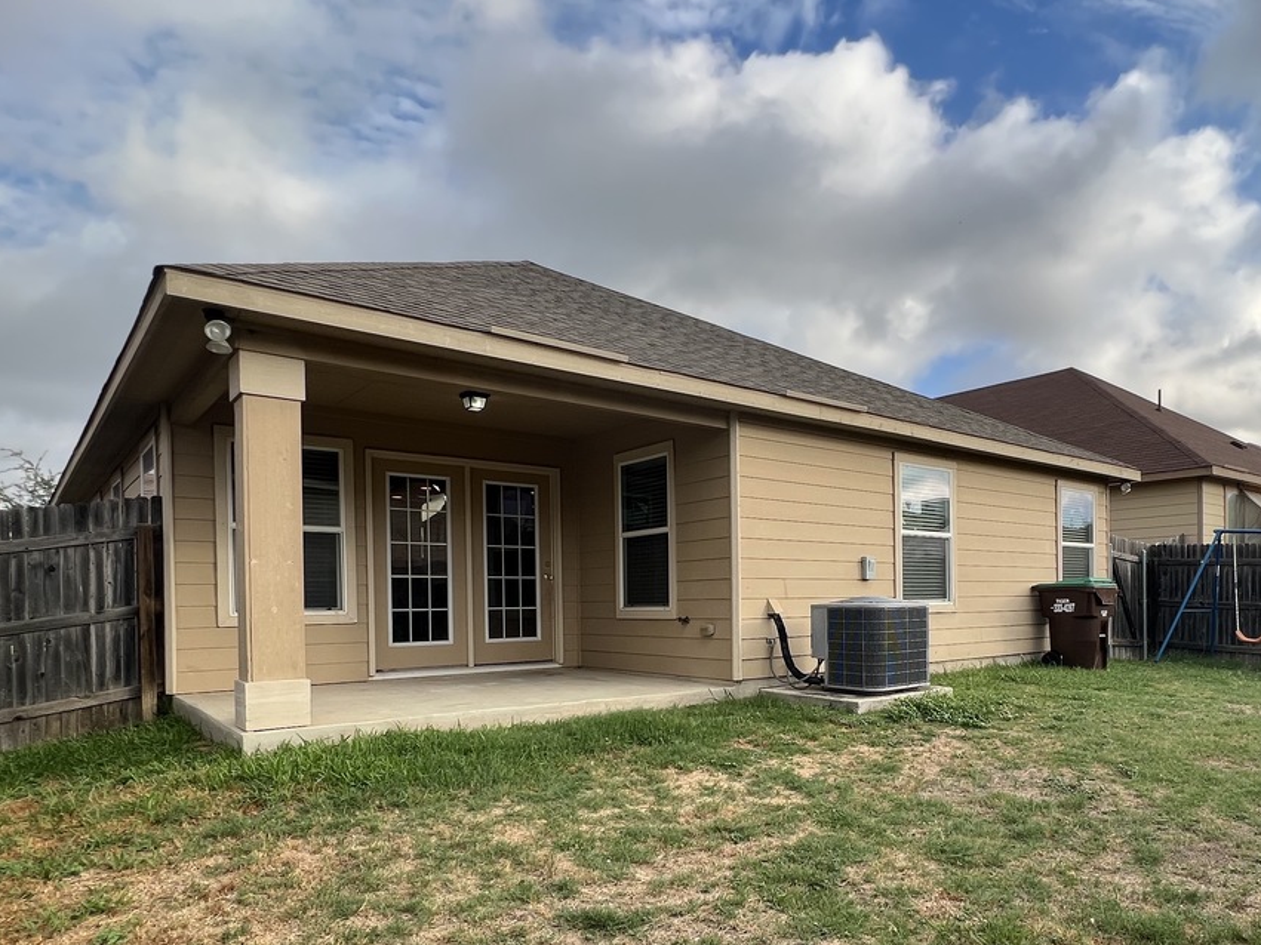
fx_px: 801
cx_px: 815
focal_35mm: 22
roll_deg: +0.7
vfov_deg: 60.0
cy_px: 610
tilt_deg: -1.4
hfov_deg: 74.6
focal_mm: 1.57
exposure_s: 1/622
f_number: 1.8
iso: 32
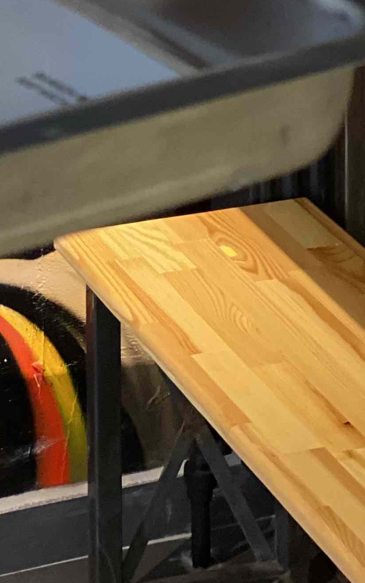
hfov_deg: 7.7
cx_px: -114
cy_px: -290
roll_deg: +1.5
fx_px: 2689
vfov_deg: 11.8
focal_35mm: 169
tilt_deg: -11.7
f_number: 2
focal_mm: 6
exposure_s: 1/33
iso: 125
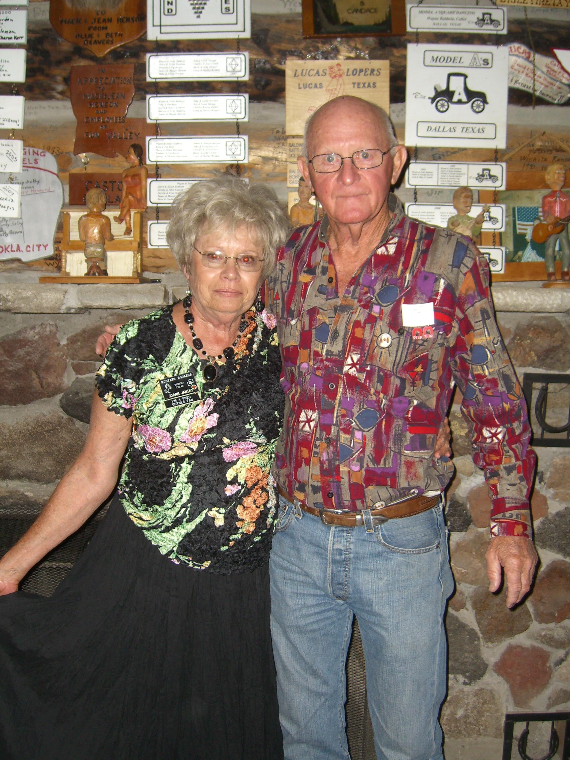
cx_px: 285
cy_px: 380
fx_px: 834
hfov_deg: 37.7
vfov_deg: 49.0
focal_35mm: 38
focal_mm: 7.9
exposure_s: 1/60
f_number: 2.8
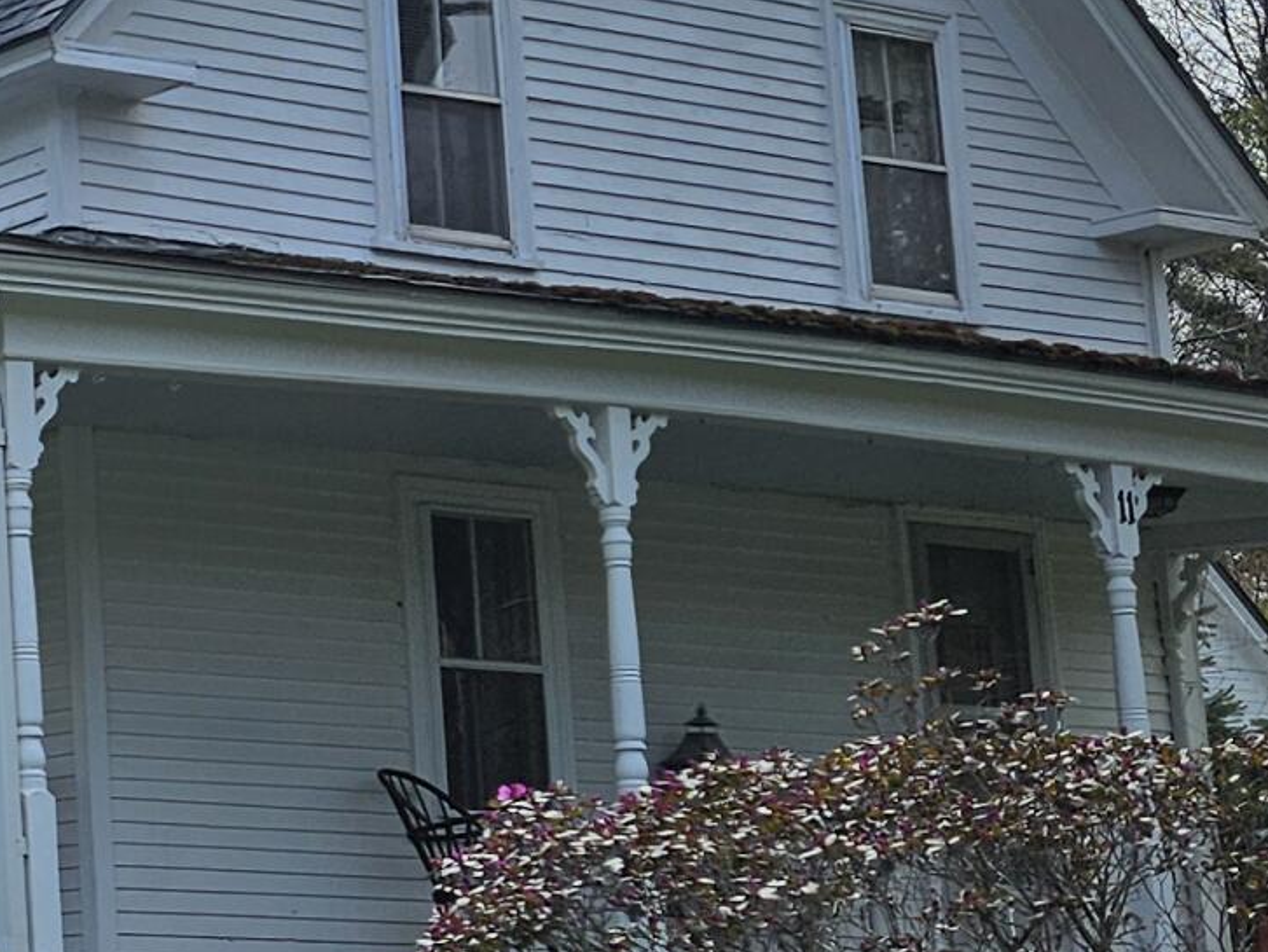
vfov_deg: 15.6
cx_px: -795
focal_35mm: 95
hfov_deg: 17.8
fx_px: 3481
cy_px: 477
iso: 25
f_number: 1.8
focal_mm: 5.4
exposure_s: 1/3309
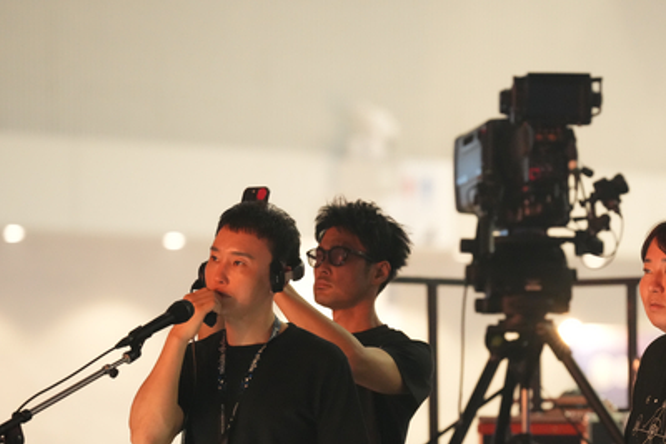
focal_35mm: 280
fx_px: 5182
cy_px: 277
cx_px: 430
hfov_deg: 7.4
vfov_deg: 4.9
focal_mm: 200
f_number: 4
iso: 8000
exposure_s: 1/100
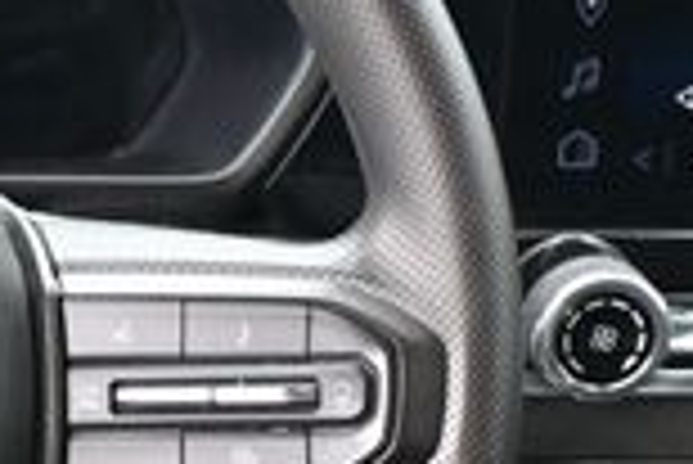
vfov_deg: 9.6
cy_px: 360
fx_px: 2757
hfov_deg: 13.6
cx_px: -288
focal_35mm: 143
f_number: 4.2
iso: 1000
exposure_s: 1/125
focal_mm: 23
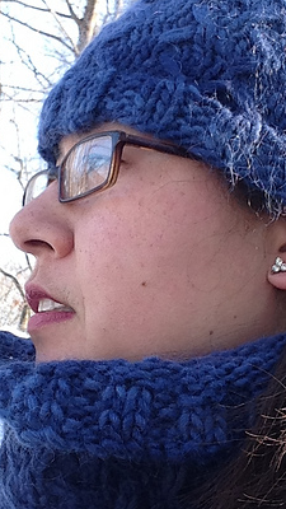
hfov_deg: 19.7
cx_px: 158
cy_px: 304
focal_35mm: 61
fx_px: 822
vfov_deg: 34.2
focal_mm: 2.18
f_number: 2.4
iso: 32
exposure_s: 1/150
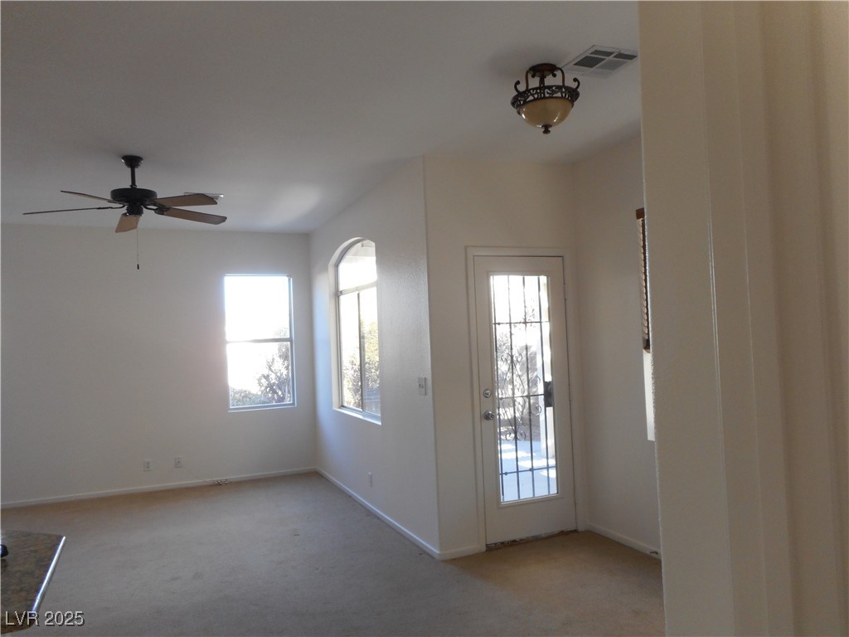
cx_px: 424
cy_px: 318
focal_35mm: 25
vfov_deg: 54.9
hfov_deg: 69.4
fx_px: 613
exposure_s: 1/30
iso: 160
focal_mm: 4.5
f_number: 3.7
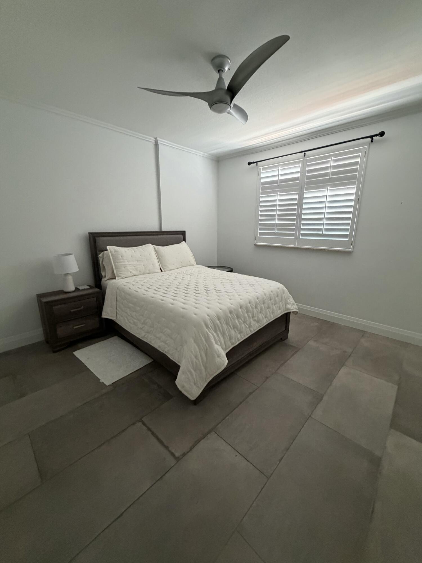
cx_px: 211
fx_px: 228
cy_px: 282
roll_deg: -0.8
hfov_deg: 85.7
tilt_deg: -14.4
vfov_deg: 102.1
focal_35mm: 14
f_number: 2.2
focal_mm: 2.22
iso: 640
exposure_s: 1/60
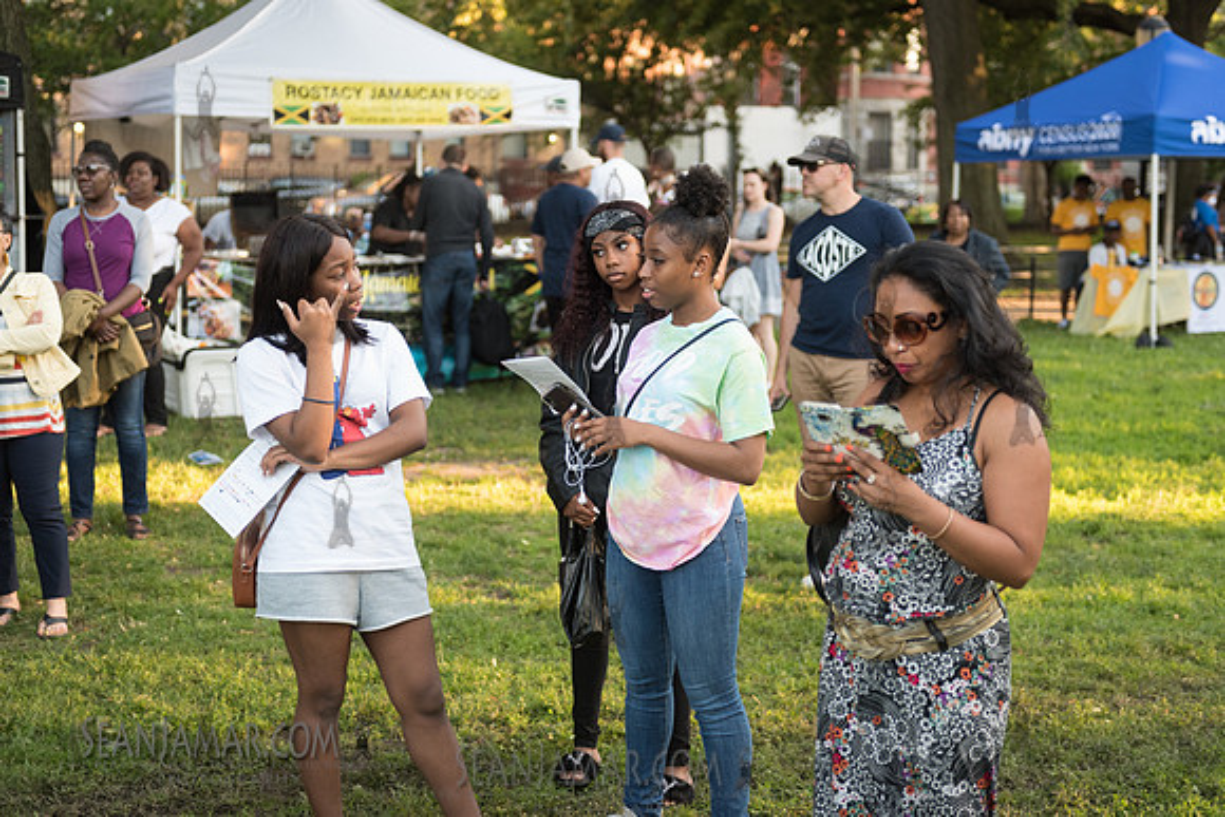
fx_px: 1906
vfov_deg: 24.2
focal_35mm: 56
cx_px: 612
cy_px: 408
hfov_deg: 35.6
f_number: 2.8
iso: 800
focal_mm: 56
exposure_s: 1/500
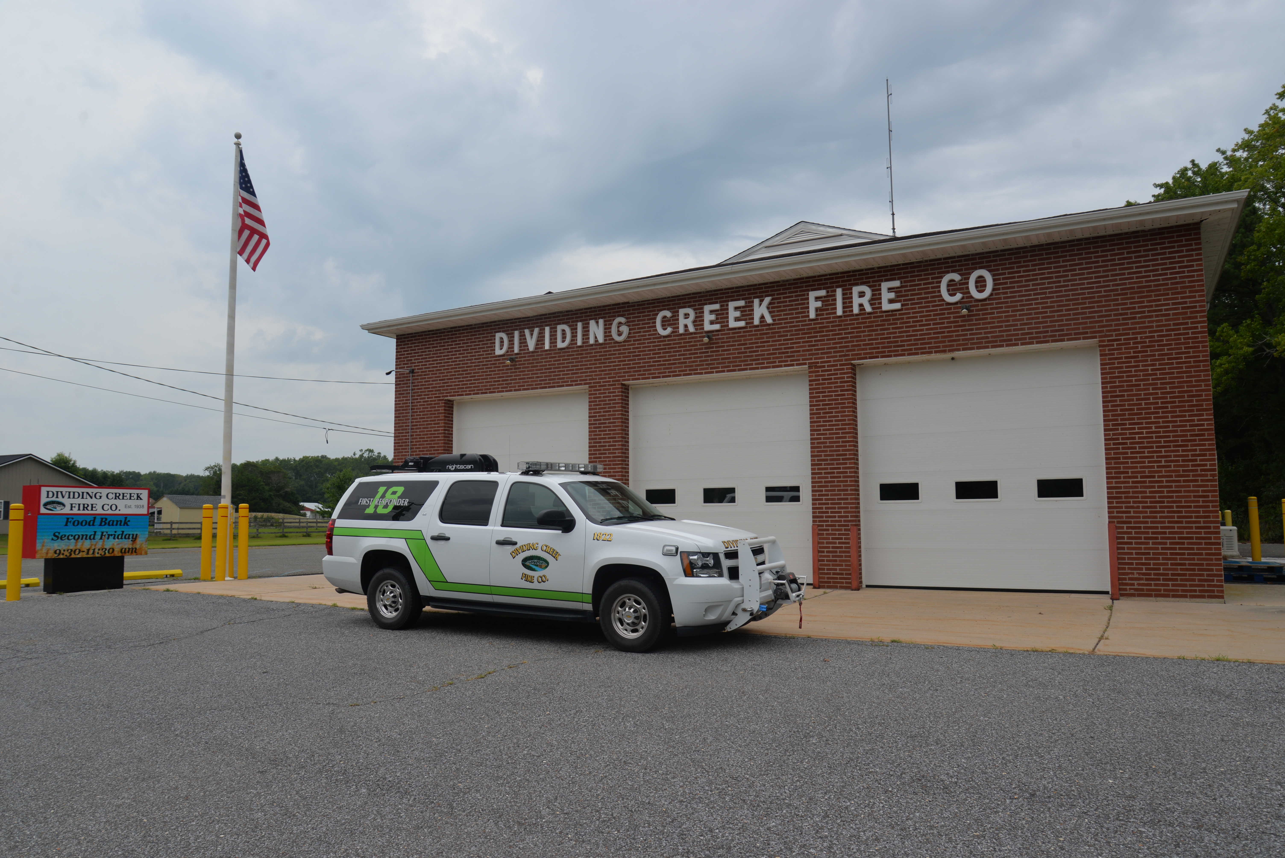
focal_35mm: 24
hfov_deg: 73.7
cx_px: 642
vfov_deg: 53.2
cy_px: 429
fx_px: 857
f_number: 8
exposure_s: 1/250
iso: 125
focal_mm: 24
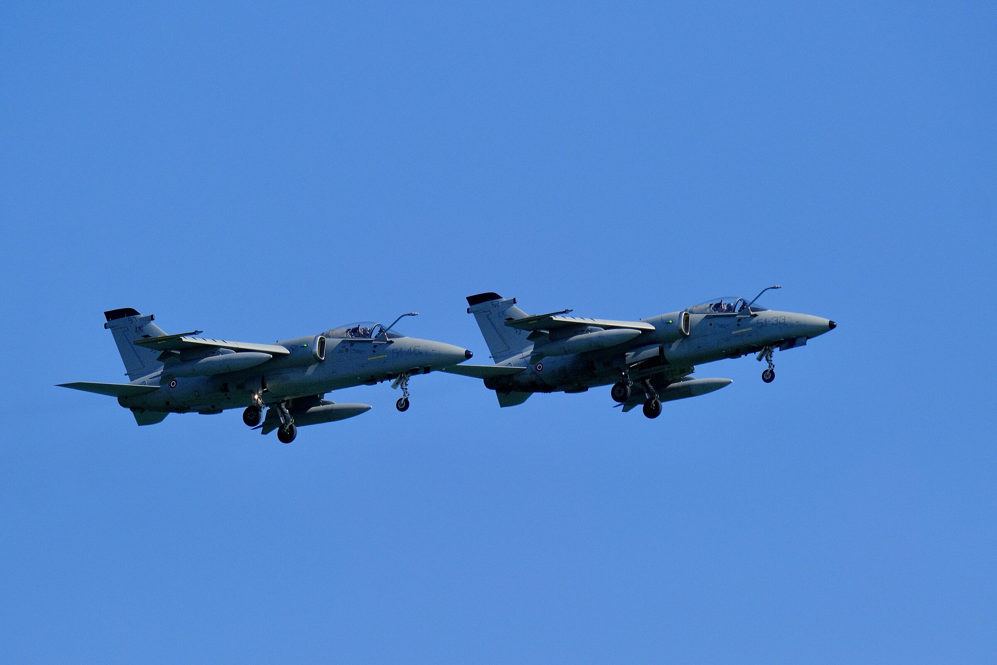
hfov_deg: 8.0
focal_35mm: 259
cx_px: 498
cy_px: 332
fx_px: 7172
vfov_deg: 5.3
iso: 640
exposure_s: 1/5000
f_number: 6.4
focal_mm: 172.4
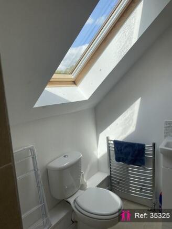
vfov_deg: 67.3
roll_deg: +4.3
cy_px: 114
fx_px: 172
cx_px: 86
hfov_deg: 53.1
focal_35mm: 26
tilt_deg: -7.6
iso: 32
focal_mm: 4.25
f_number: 1.8
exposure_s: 1/1927
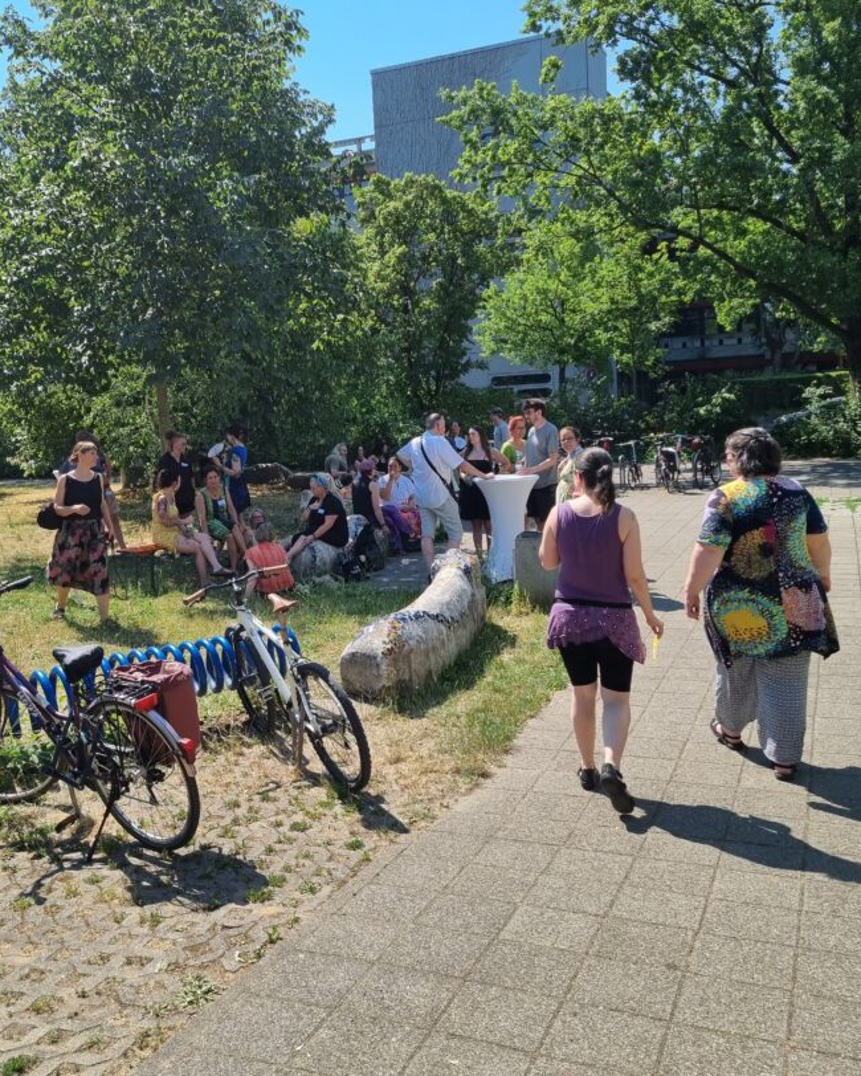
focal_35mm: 32
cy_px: 464
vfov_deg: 55.5
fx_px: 1019
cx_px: 375
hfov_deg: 45.7
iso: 50
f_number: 1.8
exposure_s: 1/2448
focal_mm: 5.4
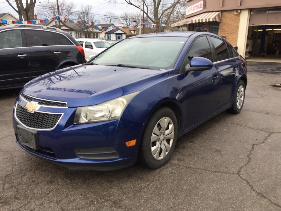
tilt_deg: -15.5
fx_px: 235
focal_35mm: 29
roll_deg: +0.7
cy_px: 106
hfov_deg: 61.7
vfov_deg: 48.2
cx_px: 140
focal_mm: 4.15
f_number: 2.2
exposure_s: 1/359
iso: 32
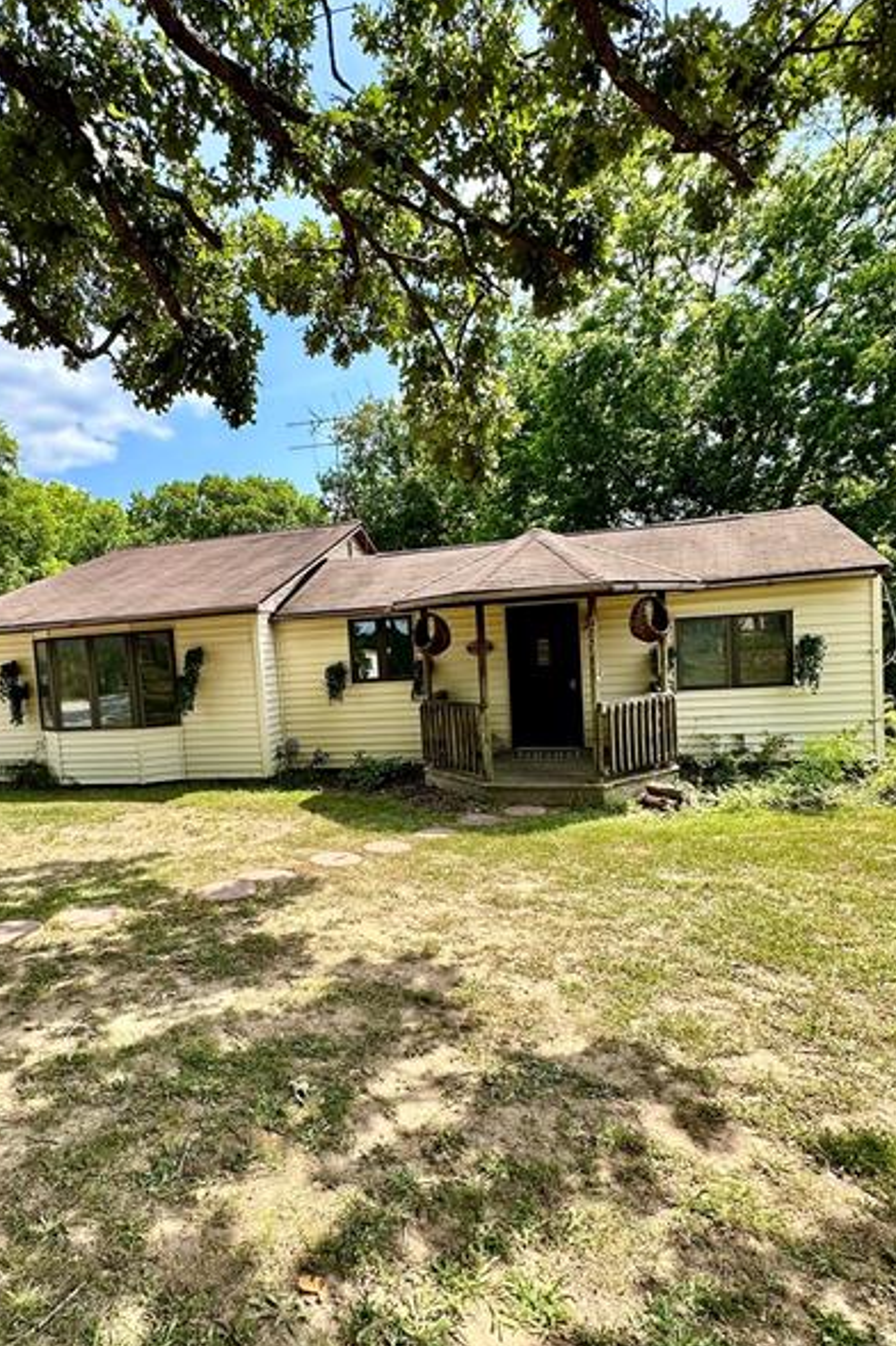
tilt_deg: -4.2
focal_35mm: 19
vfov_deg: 86.9
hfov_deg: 64.0
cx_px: 366
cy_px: 697
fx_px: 710
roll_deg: +3.8
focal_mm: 2.22
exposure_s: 1/895
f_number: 2.2
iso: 40
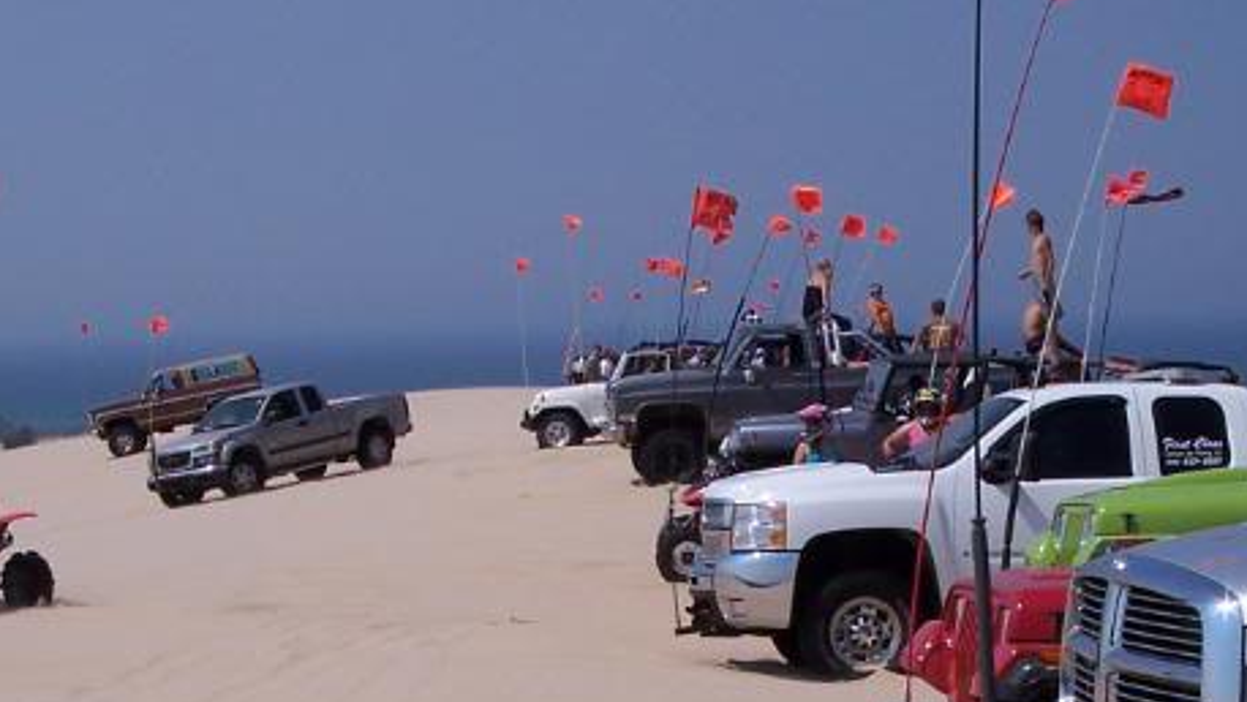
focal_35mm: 95
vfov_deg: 12.7
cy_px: 520
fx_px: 3142
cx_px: 692
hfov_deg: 22.4
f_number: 5.6
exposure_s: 1/1000
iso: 100
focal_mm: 8
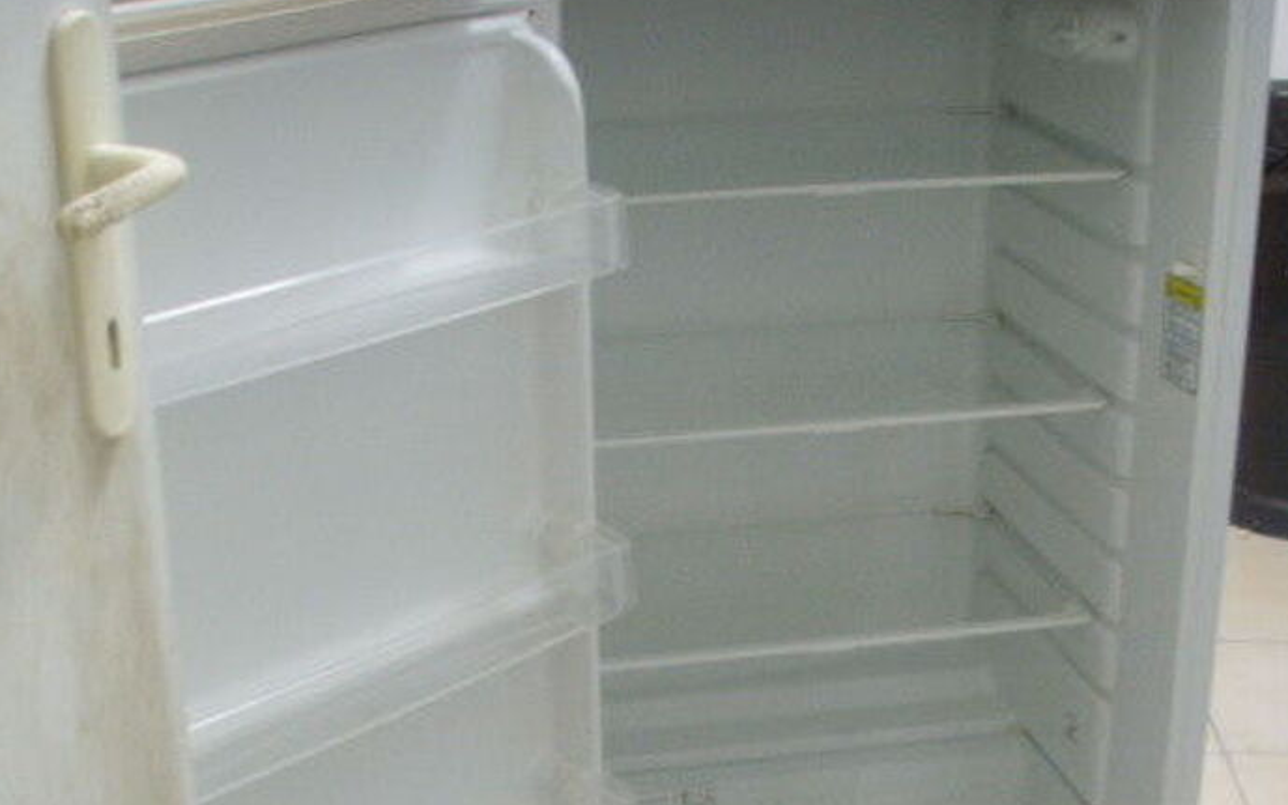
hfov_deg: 34.0
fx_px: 2107
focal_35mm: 60
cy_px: 657
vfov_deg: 21.4
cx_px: 665
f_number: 3.5
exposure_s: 1/6
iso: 152
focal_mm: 6.6
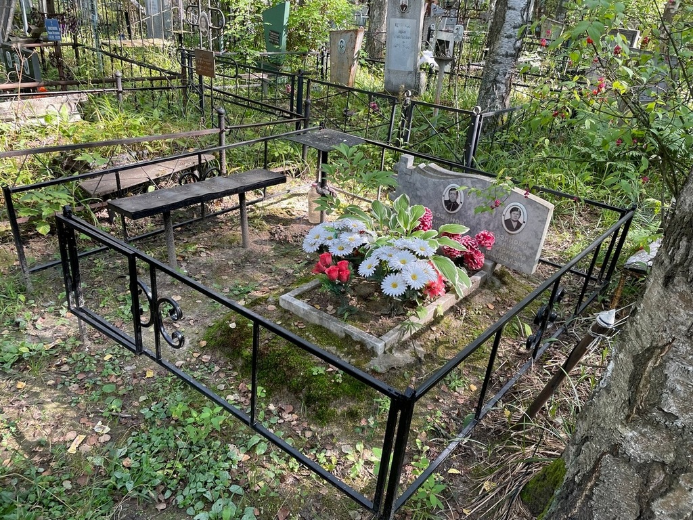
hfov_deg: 67.3
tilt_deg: -18.4
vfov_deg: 53.1
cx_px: 346
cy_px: 260
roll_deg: -5.4
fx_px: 521
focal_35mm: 26
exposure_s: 1/121
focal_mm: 4.2
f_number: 1.6
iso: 64
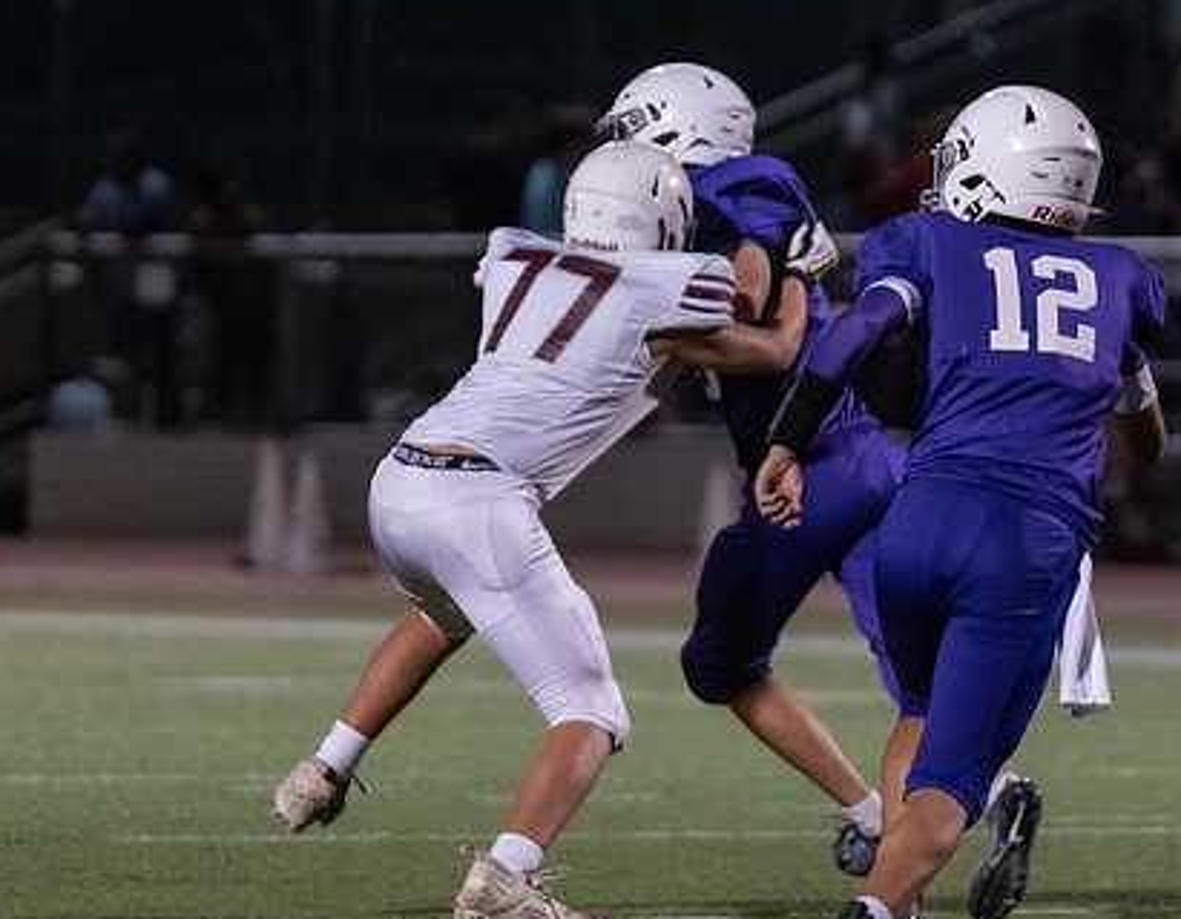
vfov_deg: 2.8
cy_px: 415
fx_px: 18852
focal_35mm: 545
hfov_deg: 3.6
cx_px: 645
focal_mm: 200
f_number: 2.8
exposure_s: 1/1250
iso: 6400
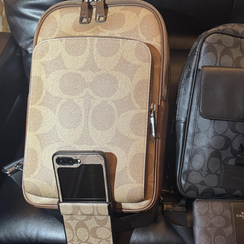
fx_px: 311
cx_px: 158
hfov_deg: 42.4
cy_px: 157
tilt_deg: -52.1
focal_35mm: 39
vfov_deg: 42.4
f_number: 1.78
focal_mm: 6.76
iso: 800
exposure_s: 1/40
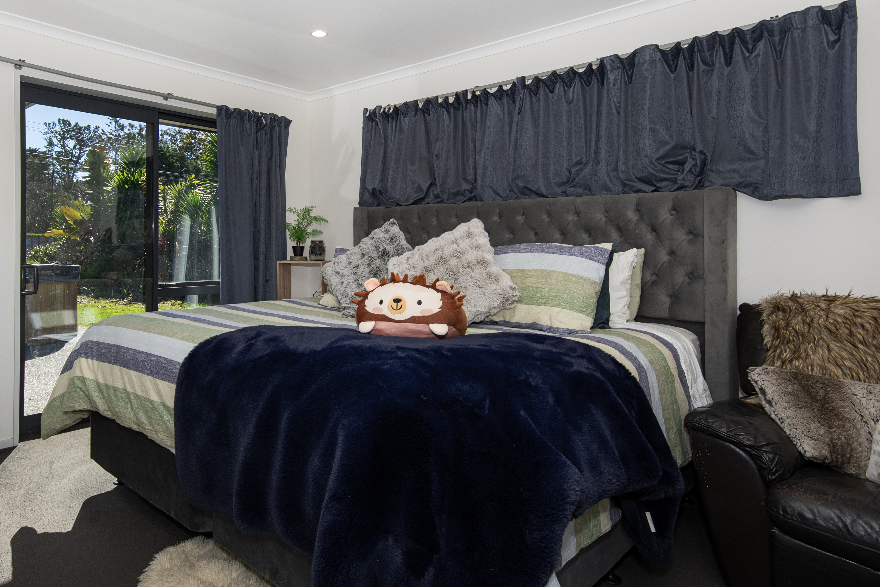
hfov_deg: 74.0
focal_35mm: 23
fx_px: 570
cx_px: 332
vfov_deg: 54.3
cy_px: 256
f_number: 8
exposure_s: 1/160
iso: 200
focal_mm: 11.5
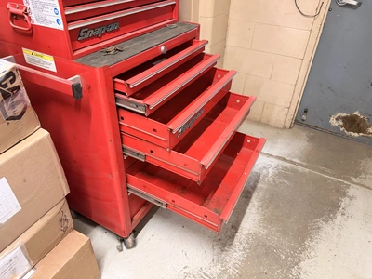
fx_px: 258
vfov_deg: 56.8
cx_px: 186
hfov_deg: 71.6
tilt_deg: -32.9
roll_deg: -3.2
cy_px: 140
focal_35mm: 24
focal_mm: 6.76
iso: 800
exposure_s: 1/60
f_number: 1.78
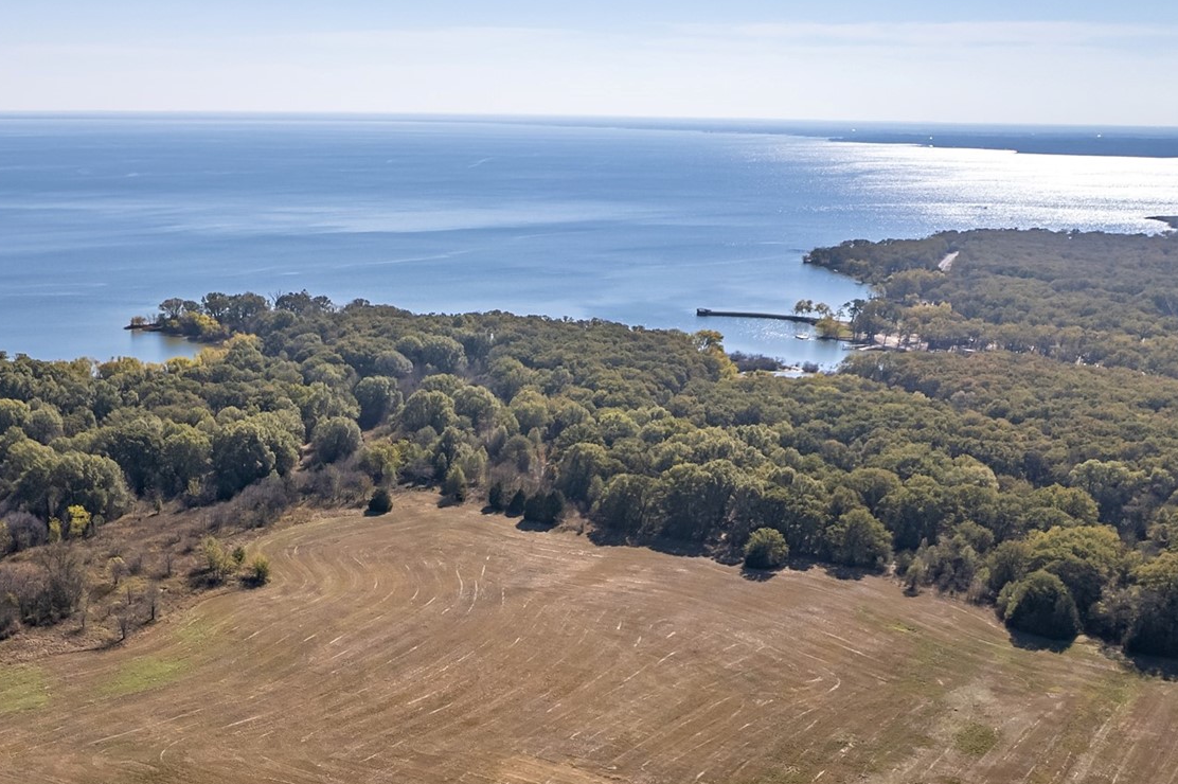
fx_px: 1406
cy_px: 719
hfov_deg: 44.1
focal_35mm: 43
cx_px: 306
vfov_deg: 29.7
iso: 100
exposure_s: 1/3200
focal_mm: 8.38
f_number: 2.8
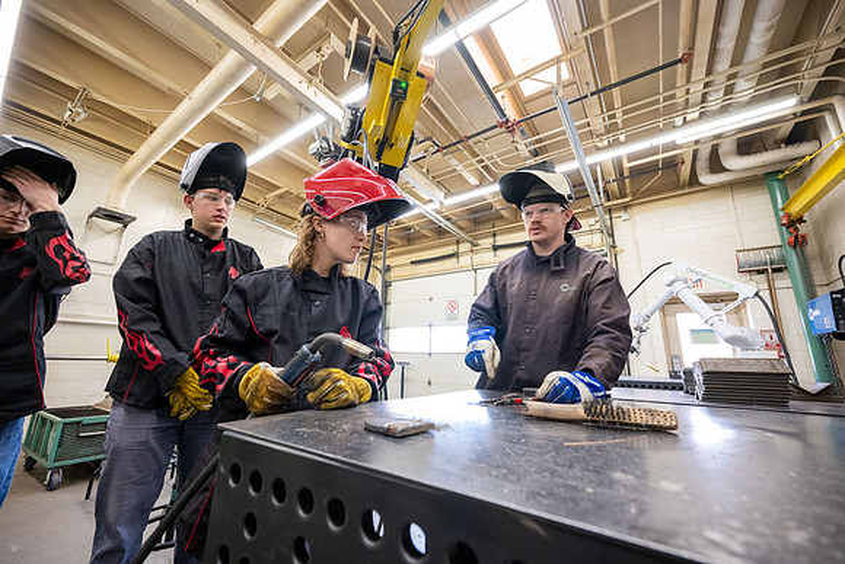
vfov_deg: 81.2
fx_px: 329
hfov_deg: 104.2
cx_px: 422
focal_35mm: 14
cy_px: 282
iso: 2500
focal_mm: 14
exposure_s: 1/200
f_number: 4
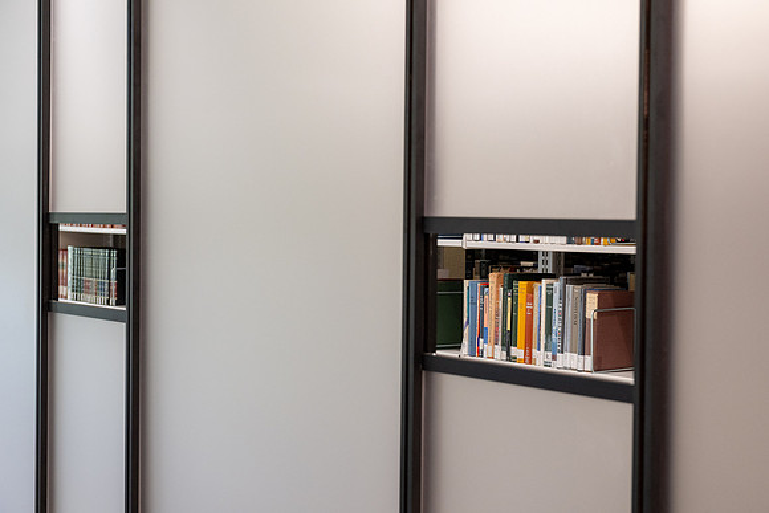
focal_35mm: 71
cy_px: 256
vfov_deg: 19.1
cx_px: 384
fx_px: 1524
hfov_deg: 28.3
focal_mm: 70
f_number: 5
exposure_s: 1/160
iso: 1600
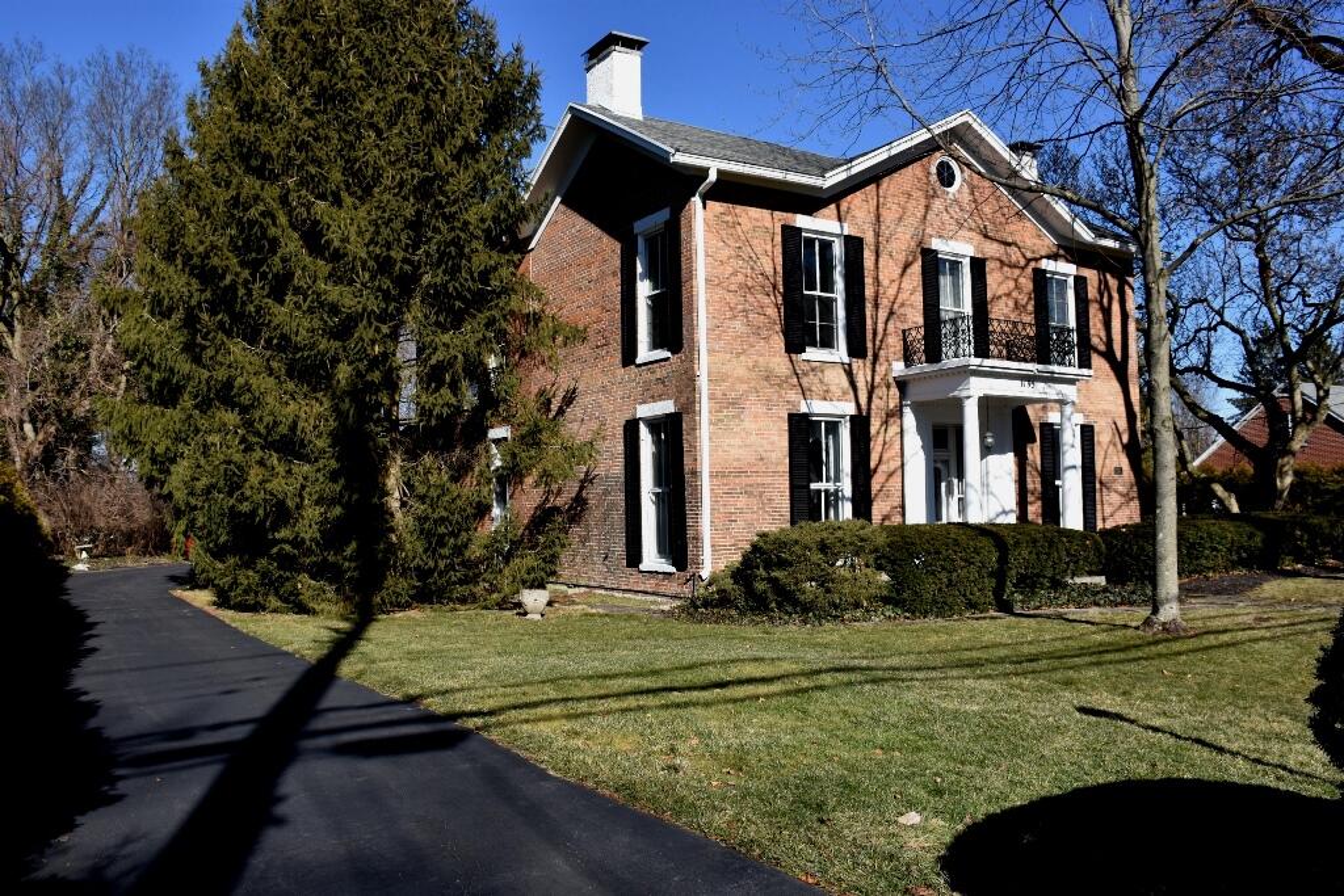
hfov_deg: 67.4
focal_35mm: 27
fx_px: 1008
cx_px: 672
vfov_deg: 47.9
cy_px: 448
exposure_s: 1/500
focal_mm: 18
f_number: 8
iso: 220
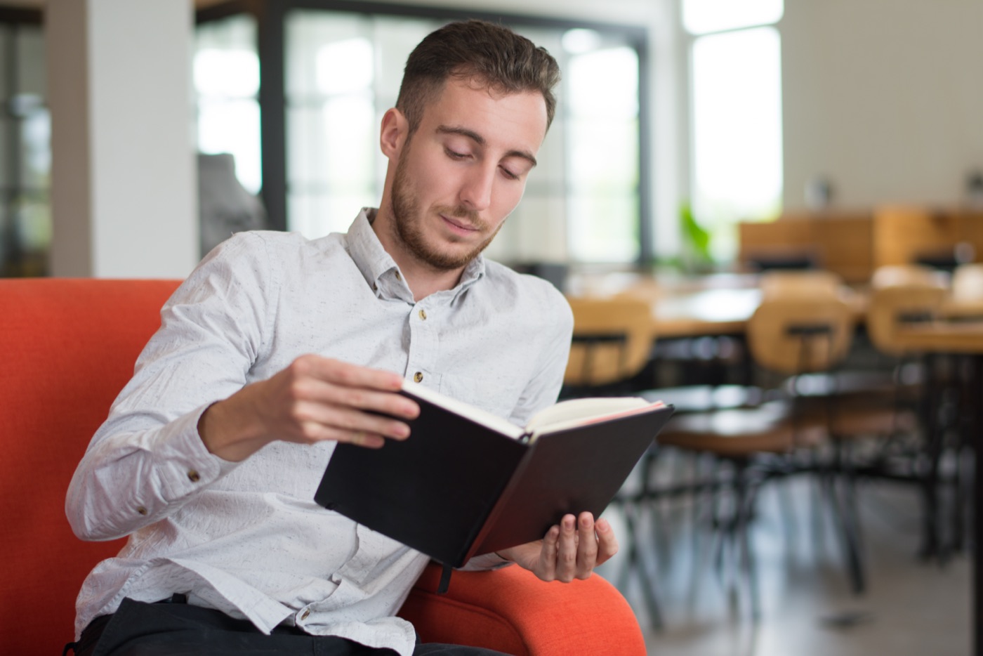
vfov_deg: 23.4
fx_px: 1584
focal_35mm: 58
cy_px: 328
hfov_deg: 34.5
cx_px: 492
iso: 100
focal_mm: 58
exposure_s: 1/200
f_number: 2
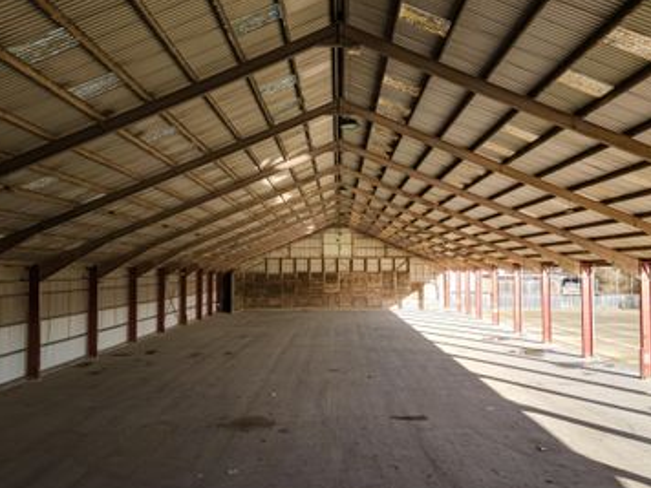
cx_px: 336
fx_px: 508
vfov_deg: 51.3
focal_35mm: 27
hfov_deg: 65.3
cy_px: 263
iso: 110
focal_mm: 6.7
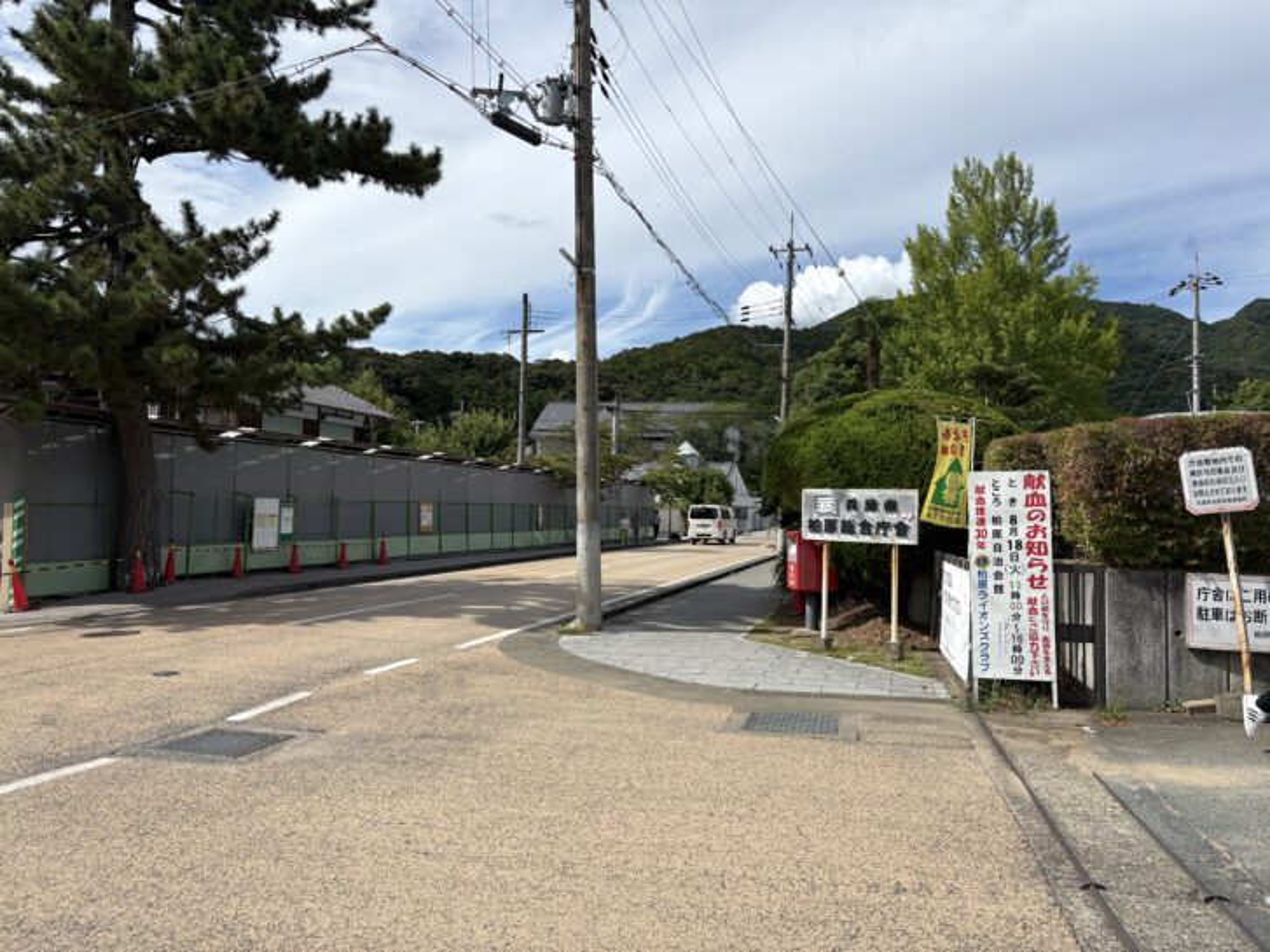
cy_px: 476
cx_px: 635
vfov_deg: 53.0
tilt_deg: +3.9
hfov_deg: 67.3
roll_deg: -1.2
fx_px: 954
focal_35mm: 26
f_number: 1.6
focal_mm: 5.96
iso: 50
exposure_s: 1/5348
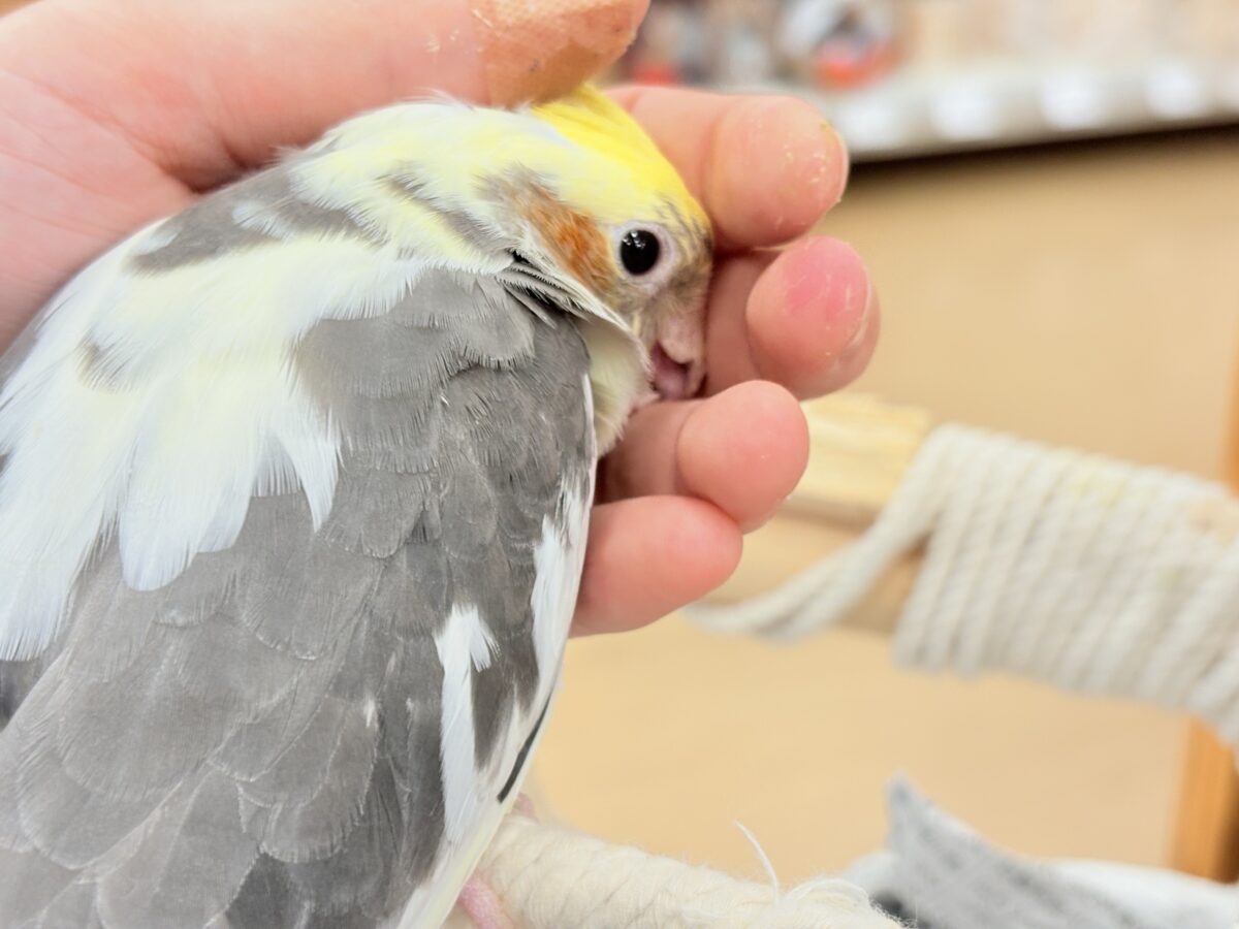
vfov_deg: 28.0
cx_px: 620
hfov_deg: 36.8
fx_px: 1861
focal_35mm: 52
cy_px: 464
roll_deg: +0.6
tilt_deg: -22.3
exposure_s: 1/50
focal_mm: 5.96
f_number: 1.6
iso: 50
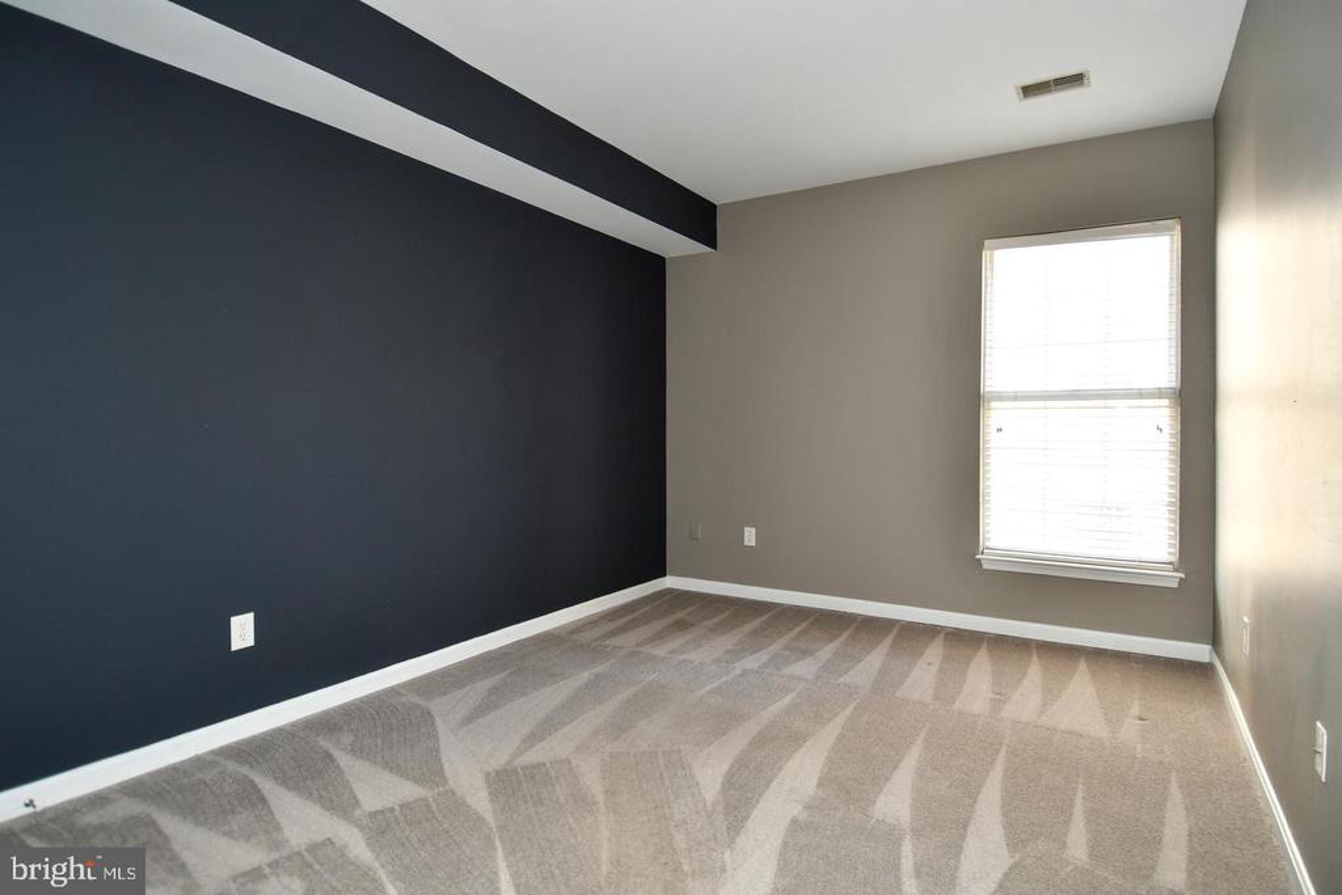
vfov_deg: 67.4
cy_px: 448
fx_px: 671
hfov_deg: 90.0
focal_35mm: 18
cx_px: 671
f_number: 4
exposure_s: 1/60
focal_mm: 12
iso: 200
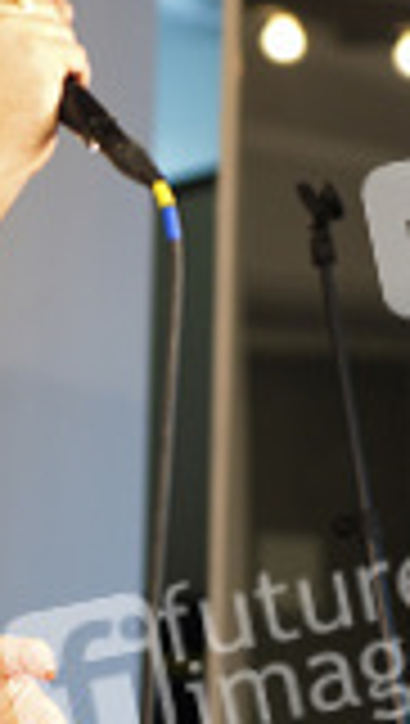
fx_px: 3505
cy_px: 436
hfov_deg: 6.6
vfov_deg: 11.8
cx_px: -173
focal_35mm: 182
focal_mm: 70
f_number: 3.2
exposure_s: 1/200
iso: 800
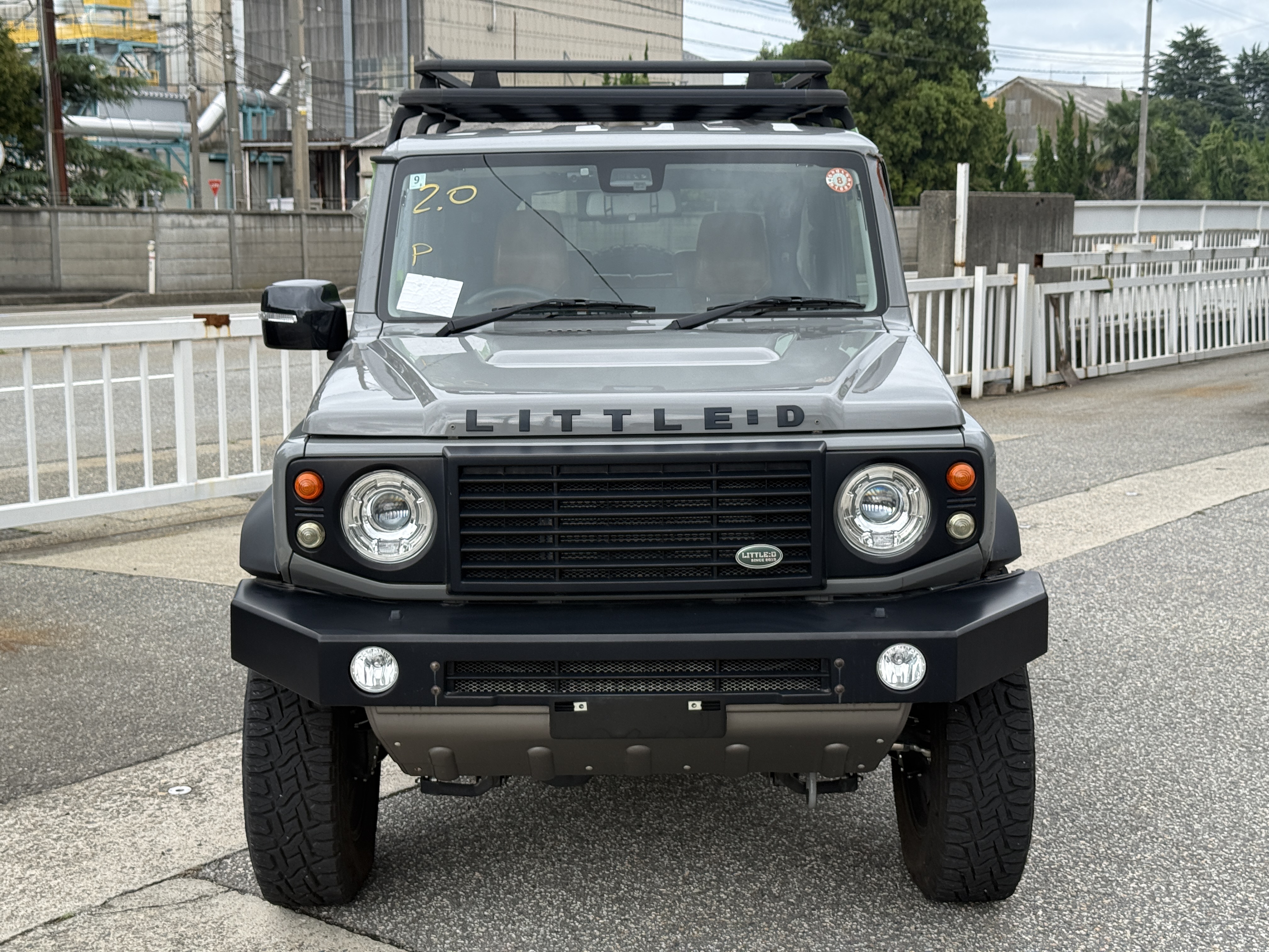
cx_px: 634
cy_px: 476
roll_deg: -0.3
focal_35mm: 48
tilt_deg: -7.8
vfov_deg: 30.3
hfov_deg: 39.7
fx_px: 1760
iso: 80
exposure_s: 1/1377
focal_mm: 6.76
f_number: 1.78
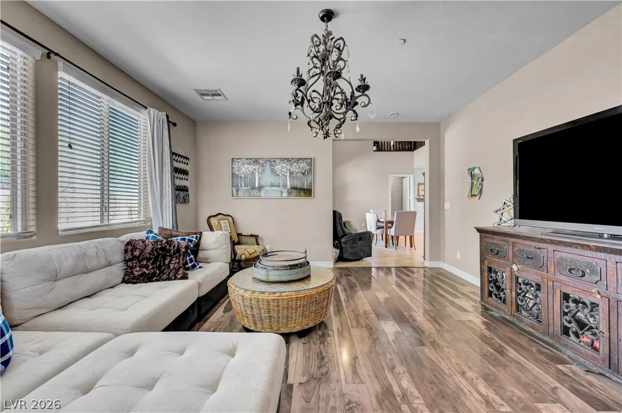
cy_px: 206
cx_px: 311
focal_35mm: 14
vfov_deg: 81.1
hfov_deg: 104.3
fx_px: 242
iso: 1600
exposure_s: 1/15
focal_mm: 14
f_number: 8
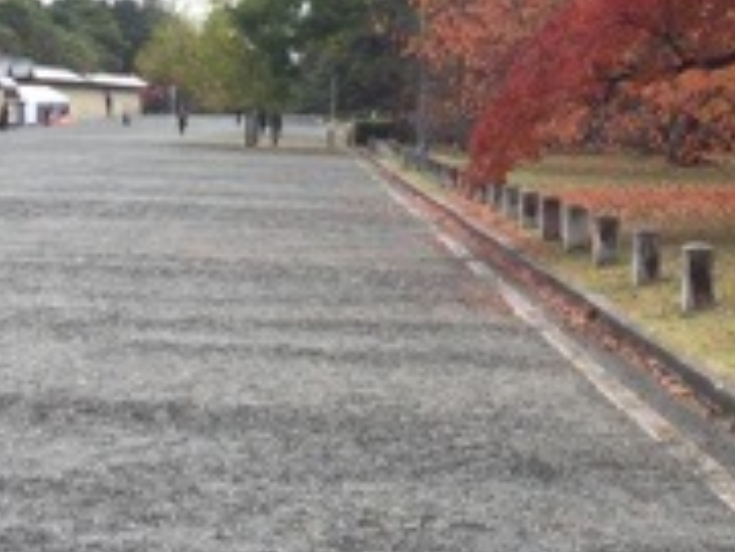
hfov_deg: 17.7
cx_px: 576
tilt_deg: +1.6
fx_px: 2336
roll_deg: -2.5
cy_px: -4
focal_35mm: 110
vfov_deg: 13.3
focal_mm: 3.3
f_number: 2.4
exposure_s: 1/60
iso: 25
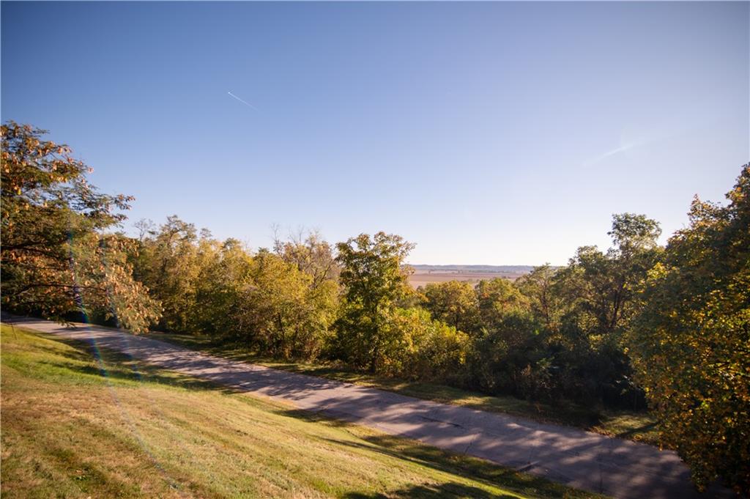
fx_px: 333
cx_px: 375
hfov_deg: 96.8
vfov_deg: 73.7
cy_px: 250
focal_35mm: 16
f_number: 2.8
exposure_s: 1/3200
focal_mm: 16
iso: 100
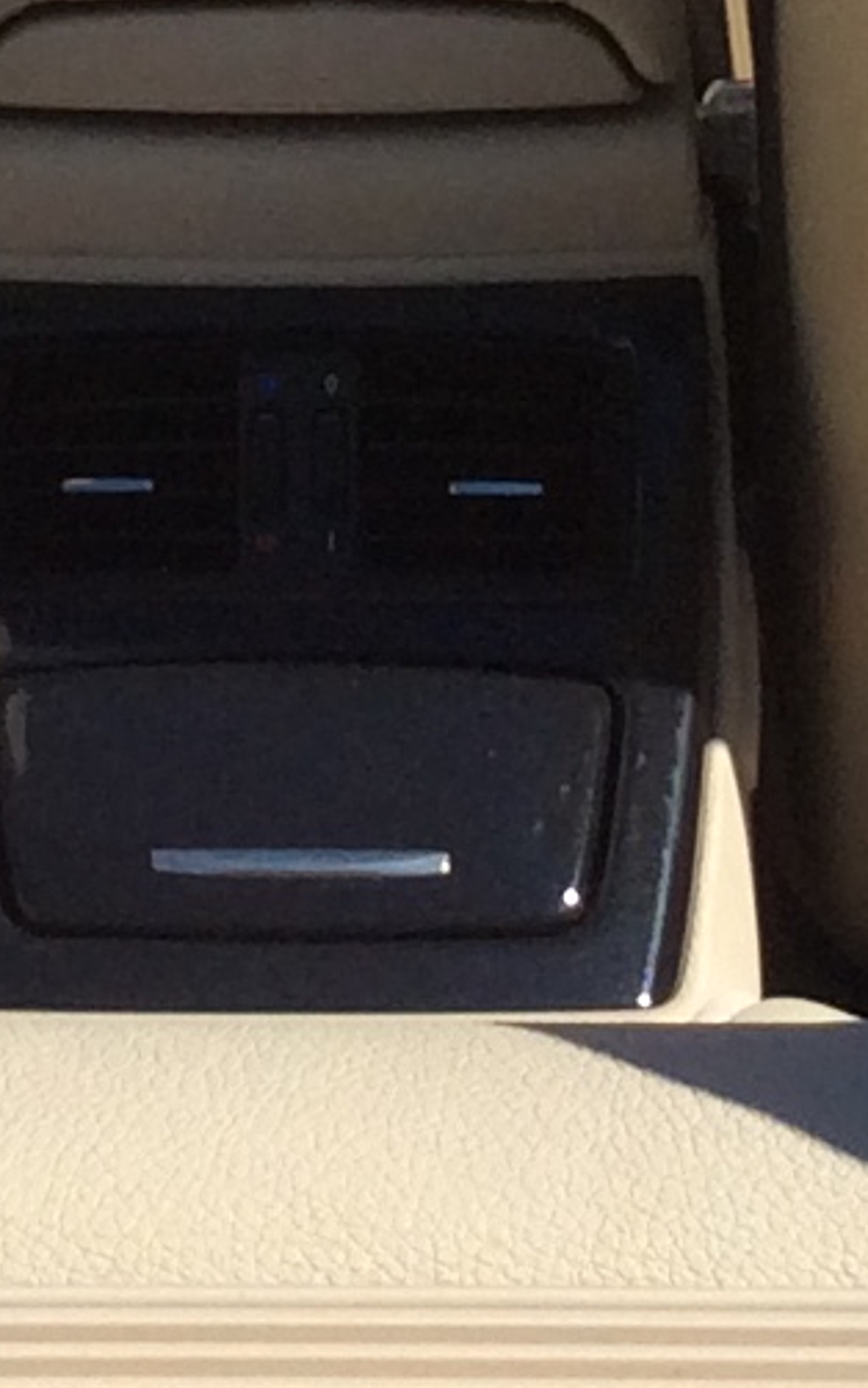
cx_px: 227
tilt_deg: -27.4
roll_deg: +2.2
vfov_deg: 11.7
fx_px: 6620
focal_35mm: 175
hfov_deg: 7.5
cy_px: -263
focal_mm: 3.3
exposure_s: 1/1908
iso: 32
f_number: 2.4
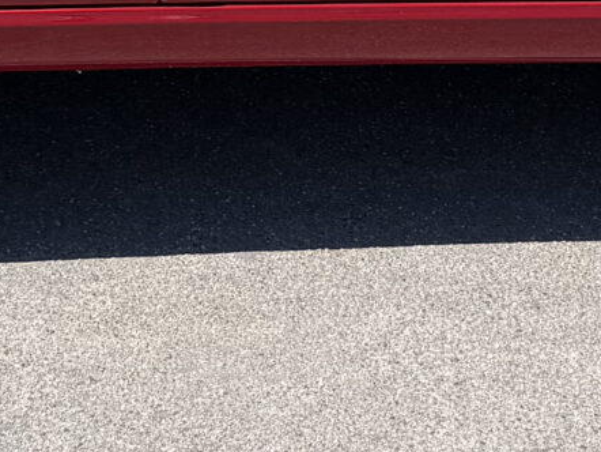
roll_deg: +3.4
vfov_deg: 9.7
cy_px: -535
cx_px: 320
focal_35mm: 139
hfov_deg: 14.2
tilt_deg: -5.8
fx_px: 2415
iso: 80
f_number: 1.78
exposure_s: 1/3425
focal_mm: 6.76
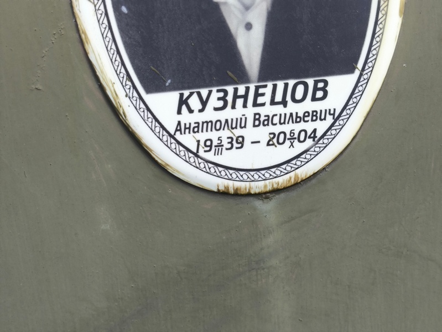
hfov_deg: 38.2
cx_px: 221
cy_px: 166
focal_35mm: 50
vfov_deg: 29.1
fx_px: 639
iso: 50
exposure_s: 1/227
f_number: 1.7
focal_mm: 4.71
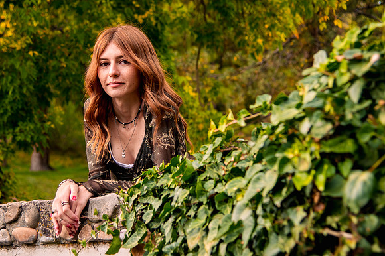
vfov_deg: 15.0
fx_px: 976
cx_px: 183
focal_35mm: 91
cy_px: 116
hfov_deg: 22.3
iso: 200
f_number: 4
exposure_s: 1/100
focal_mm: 55
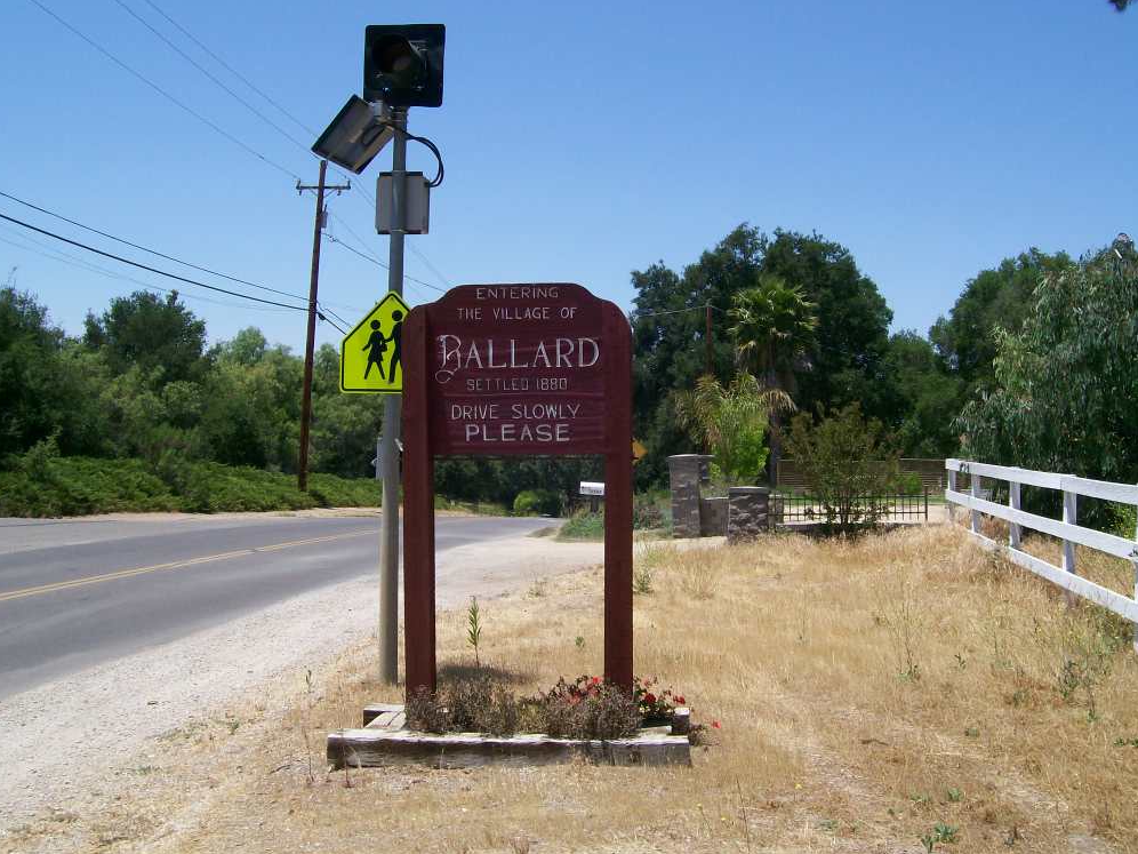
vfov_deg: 38.7
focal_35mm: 37
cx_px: 556
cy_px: 417
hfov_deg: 50.1
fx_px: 1216
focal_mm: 6
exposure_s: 1/671
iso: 80
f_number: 4.8
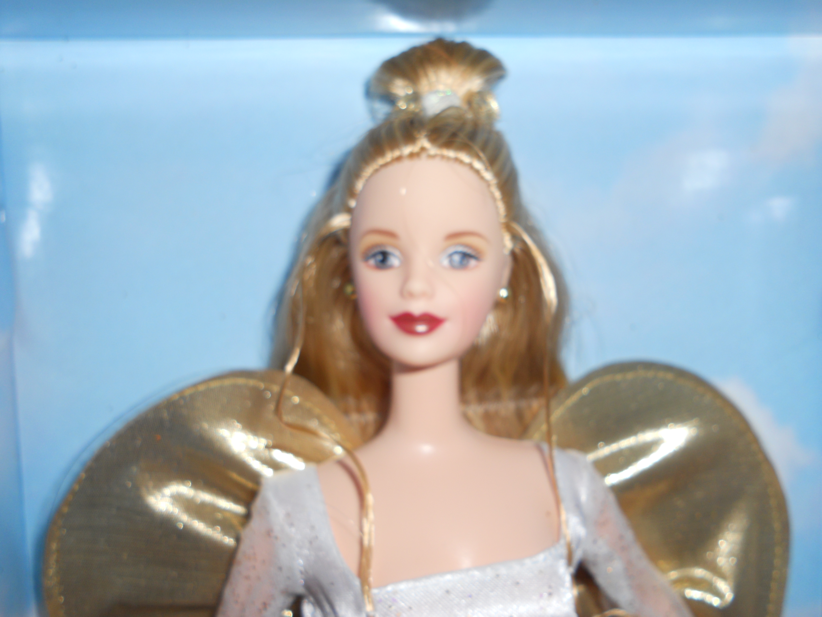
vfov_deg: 44.2
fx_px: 760
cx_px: 411
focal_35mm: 32
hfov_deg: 56.8
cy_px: 308
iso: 80
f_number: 8.8
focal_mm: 5.8
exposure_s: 1/25
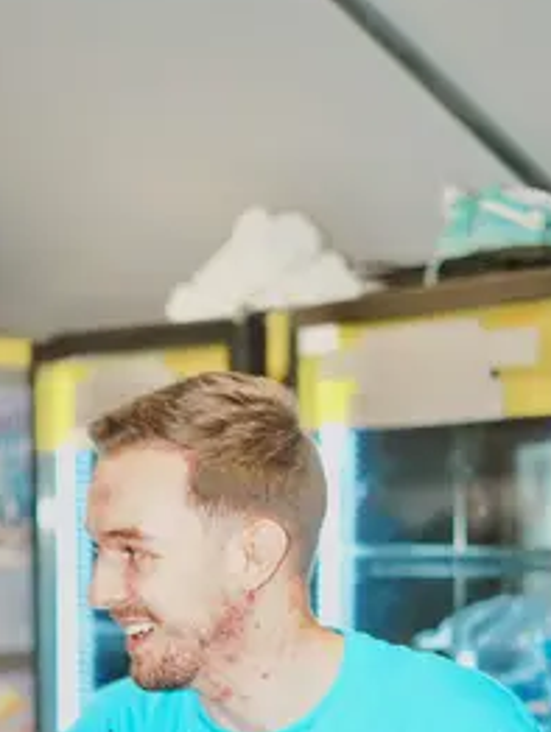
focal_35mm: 88
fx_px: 1865
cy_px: 584
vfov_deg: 22.0
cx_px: 255
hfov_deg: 16.8
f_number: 1.8
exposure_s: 1/100
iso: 400
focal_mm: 50
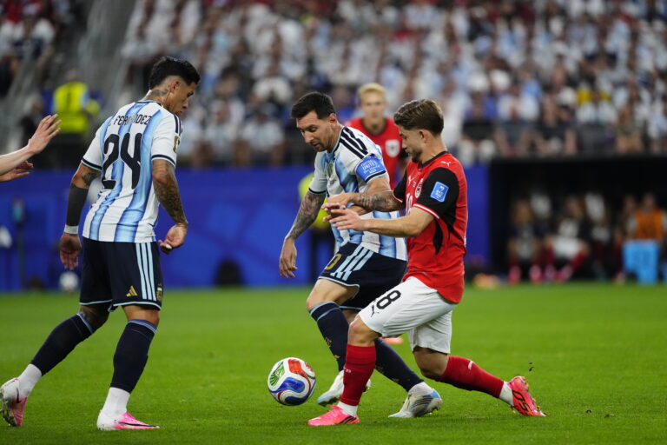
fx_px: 5558
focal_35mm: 300
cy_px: 222
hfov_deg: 6.9
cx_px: 334
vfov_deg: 4.6
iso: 3200
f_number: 2.8
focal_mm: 300
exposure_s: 1/2500
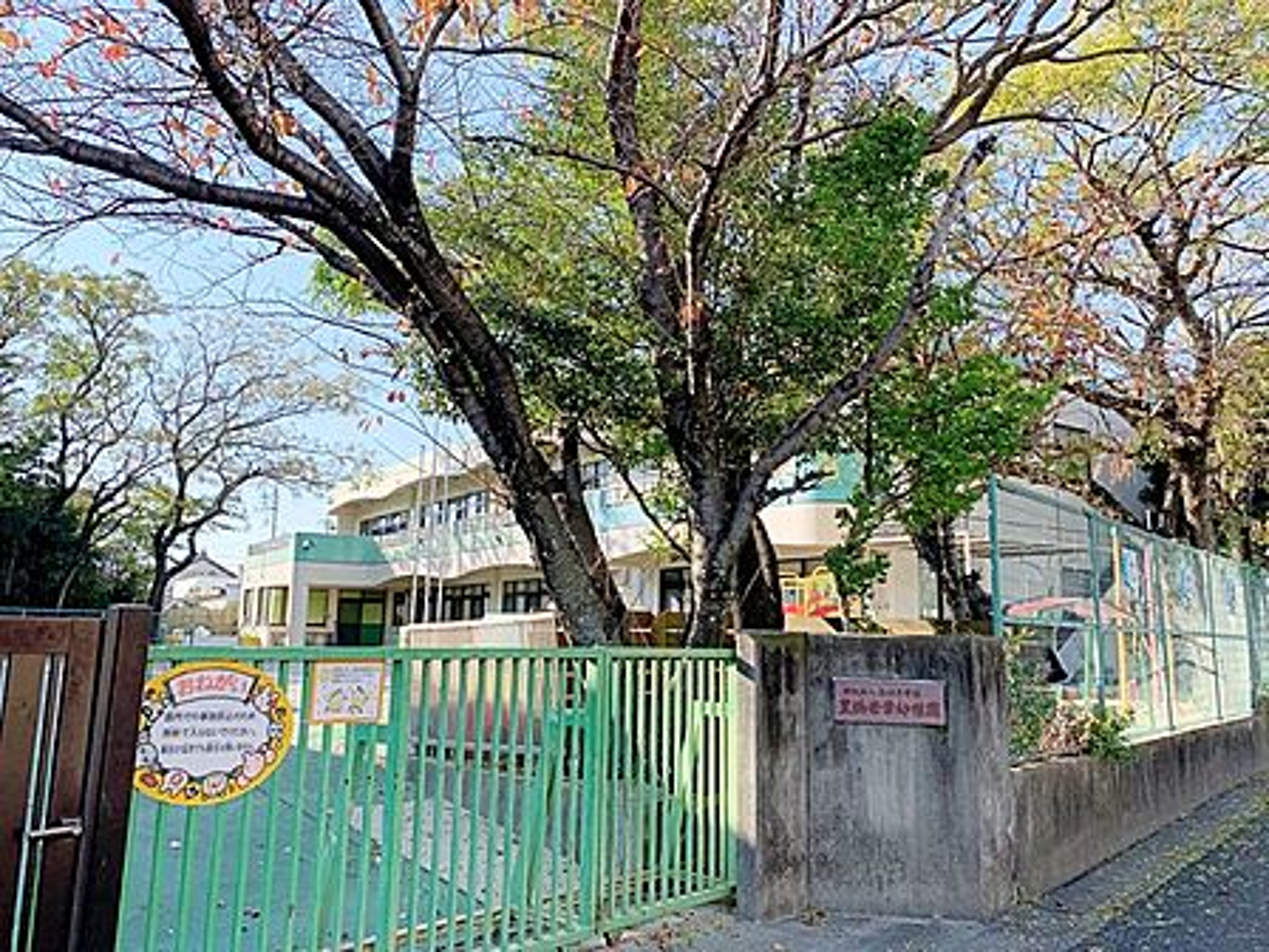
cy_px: 476
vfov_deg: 53.1
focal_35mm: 26
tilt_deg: +9.2
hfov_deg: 67.3
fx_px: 953
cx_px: 634
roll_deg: -1.6
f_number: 1.8
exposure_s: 1/754
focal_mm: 4.25
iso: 25
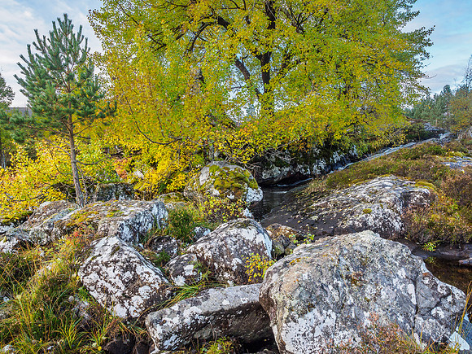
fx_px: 327
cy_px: 177
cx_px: 236
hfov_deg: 71.6
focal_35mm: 24
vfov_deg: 56.8
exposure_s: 1/15
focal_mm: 12
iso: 200
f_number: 7.1
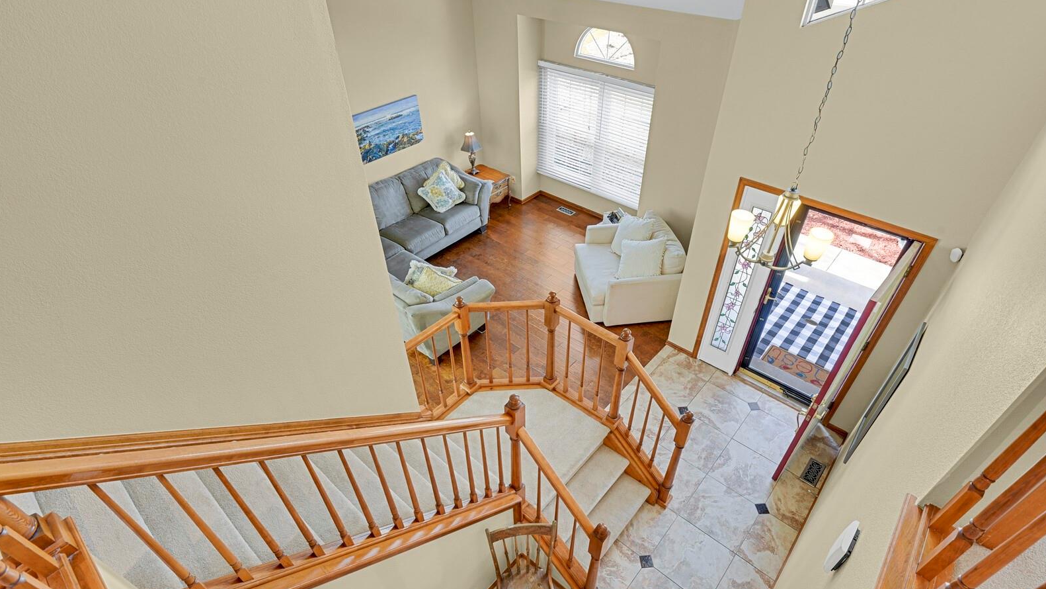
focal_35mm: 18
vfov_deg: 61.0
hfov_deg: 92.7
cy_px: 316
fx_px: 499
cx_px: 525
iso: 250
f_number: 8
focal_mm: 17
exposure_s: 2
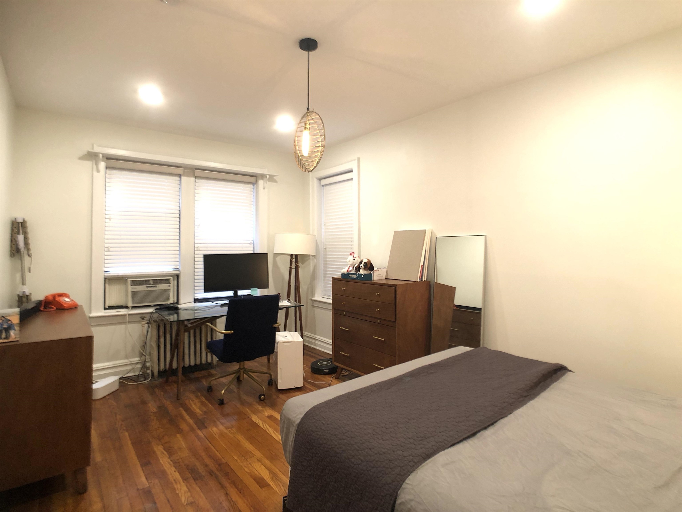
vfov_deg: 49.7
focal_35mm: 28
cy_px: 256
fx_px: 552
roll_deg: +0.9
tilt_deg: +1.3
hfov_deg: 63.4
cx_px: 341
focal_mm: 4
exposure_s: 1/17
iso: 40
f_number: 1.8
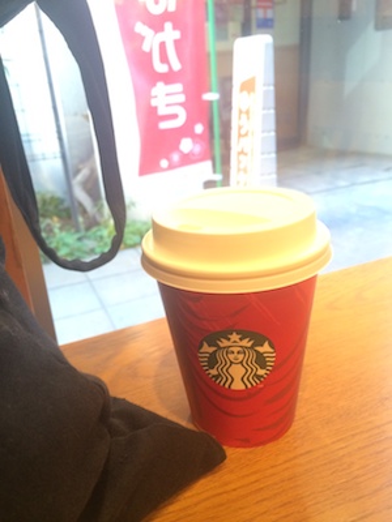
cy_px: 261
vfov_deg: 60.0
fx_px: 453
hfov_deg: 46.8
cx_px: 196
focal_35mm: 30
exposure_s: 1/30
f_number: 2.2
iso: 160
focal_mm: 4.12
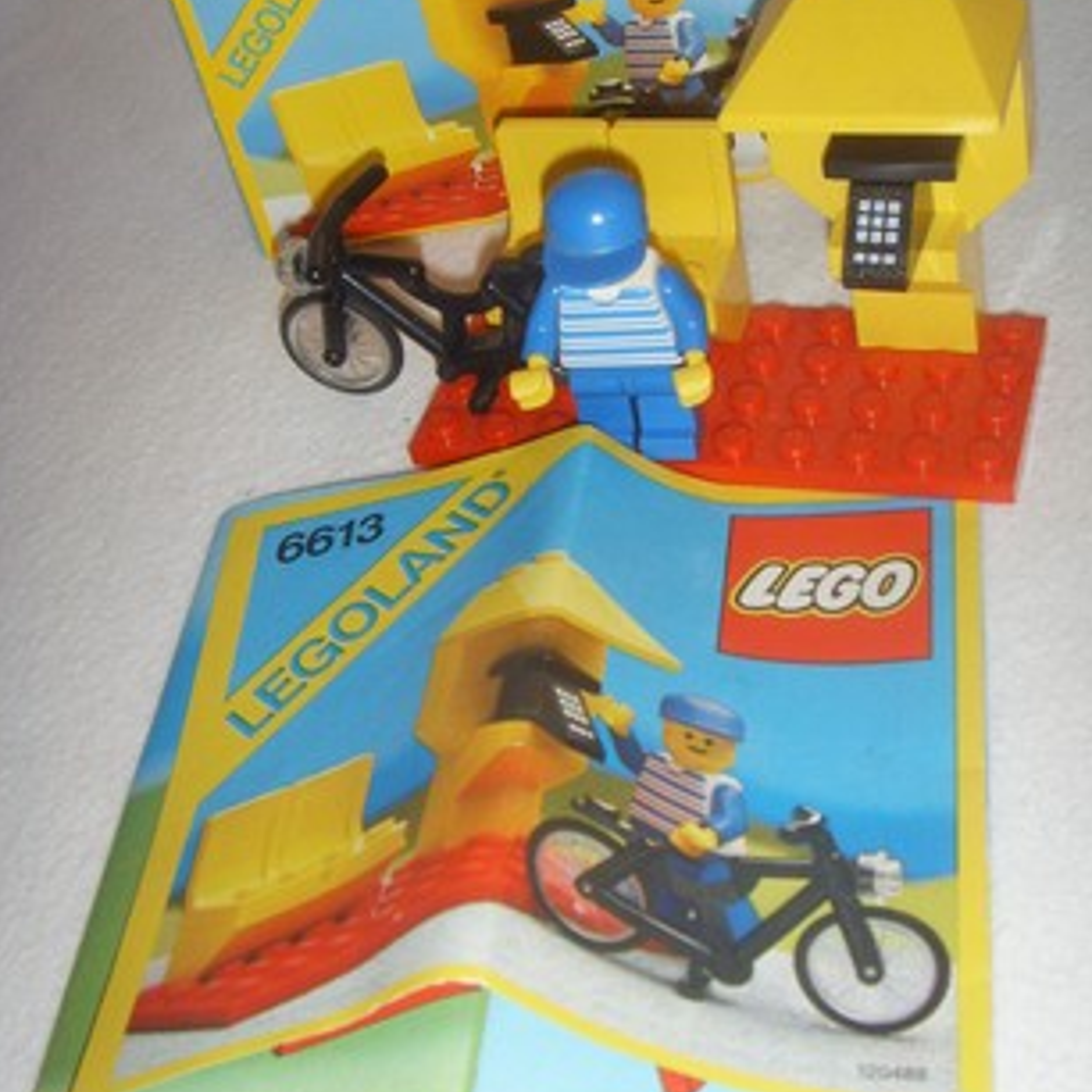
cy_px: 517
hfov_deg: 31.6
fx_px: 1927
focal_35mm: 54
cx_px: 607
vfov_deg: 31.6
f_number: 3.5
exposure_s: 1/45
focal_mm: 6.6
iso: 100
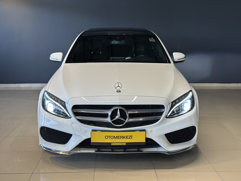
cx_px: 120
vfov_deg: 30.3
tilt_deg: -10.1
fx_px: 334
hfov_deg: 39.7
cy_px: 90
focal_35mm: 48
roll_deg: +0.2
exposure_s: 1/395
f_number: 1.78
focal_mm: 6.86
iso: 160
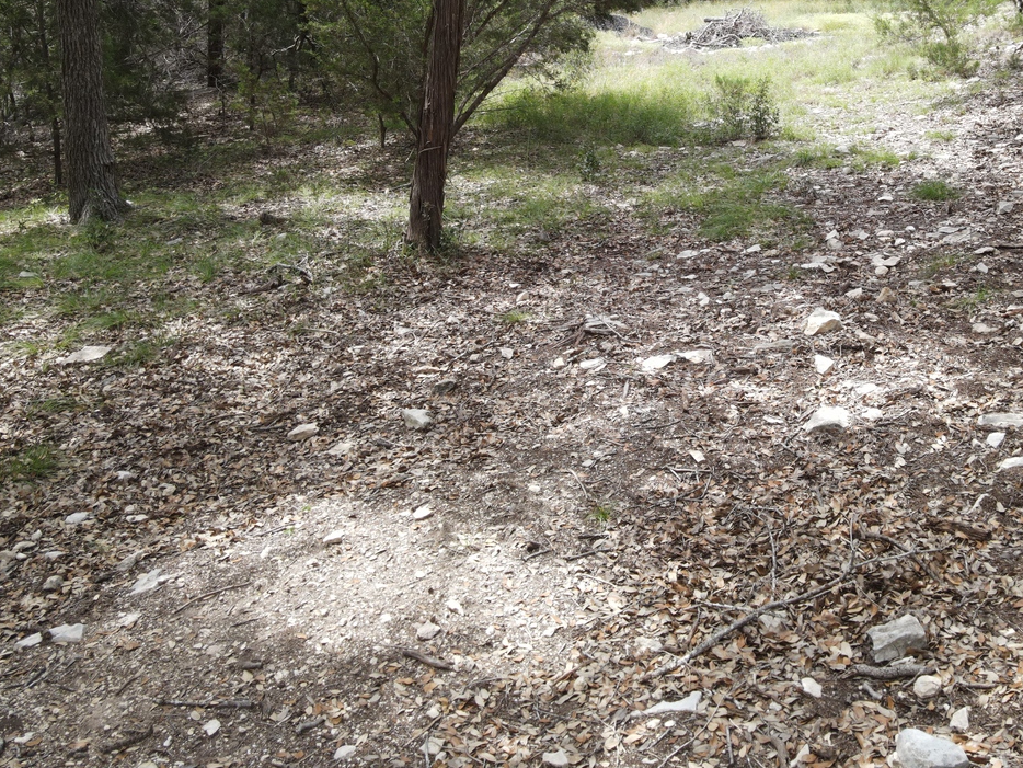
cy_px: 194
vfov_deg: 37.7
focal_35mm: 37
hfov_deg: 49.2
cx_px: 685
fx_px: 1094
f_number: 2.8
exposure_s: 1/160
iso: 100
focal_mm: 4.5
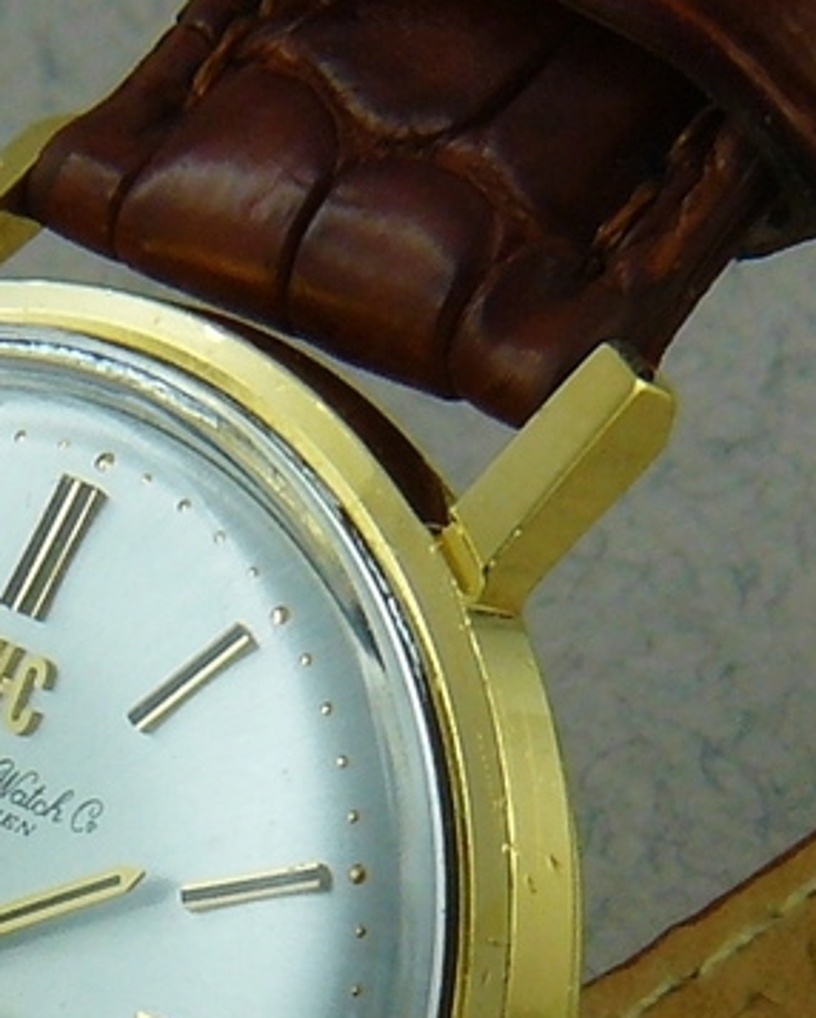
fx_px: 10376
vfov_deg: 5.6
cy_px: 964
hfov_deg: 4.5
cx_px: -137
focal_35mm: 344
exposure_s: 1/30
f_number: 8
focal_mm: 13.7
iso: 100
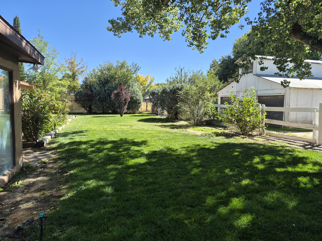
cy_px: 120
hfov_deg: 73.9
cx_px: 161
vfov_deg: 58.9
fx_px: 214
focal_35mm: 23
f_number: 1.8
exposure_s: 1/3160
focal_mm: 5.4
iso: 80
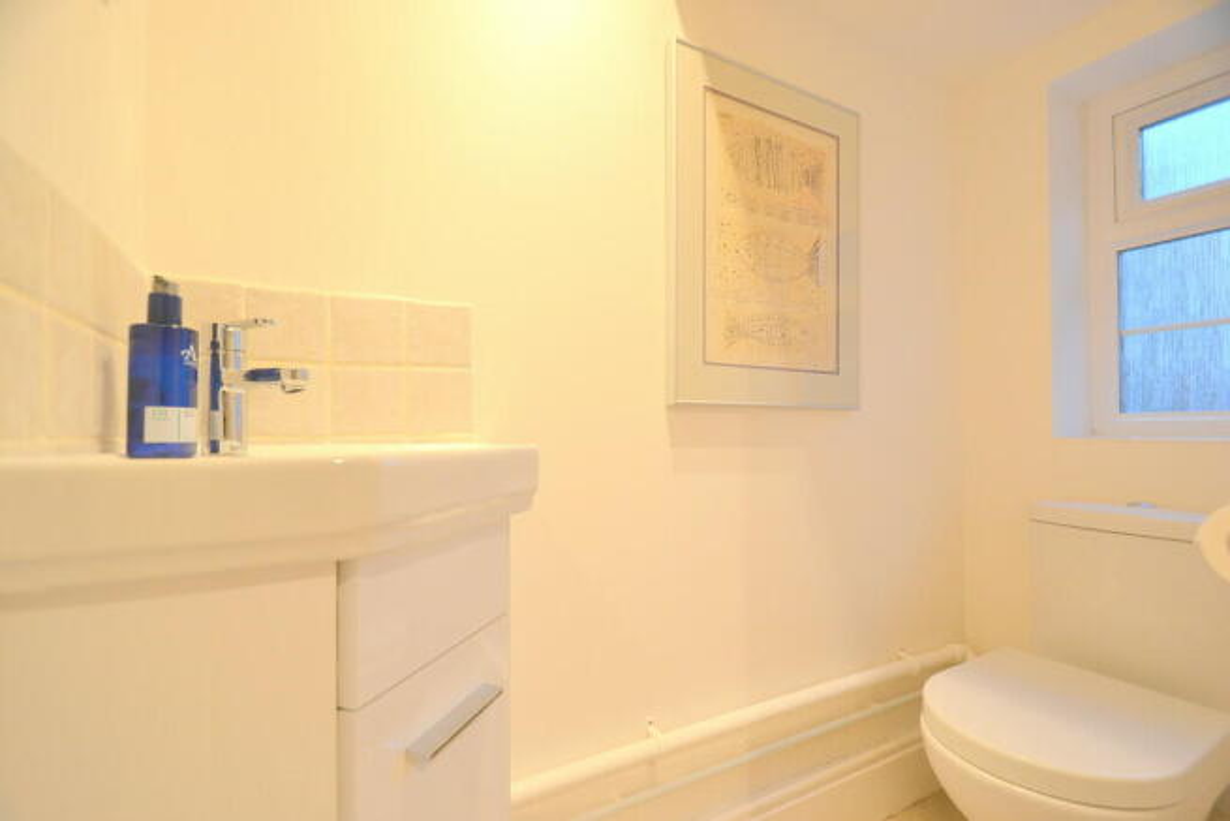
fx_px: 513
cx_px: 615
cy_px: 410
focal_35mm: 15
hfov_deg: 100.4
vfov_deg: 77.4
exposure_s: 1/80
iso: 400
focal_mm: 10
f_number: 4
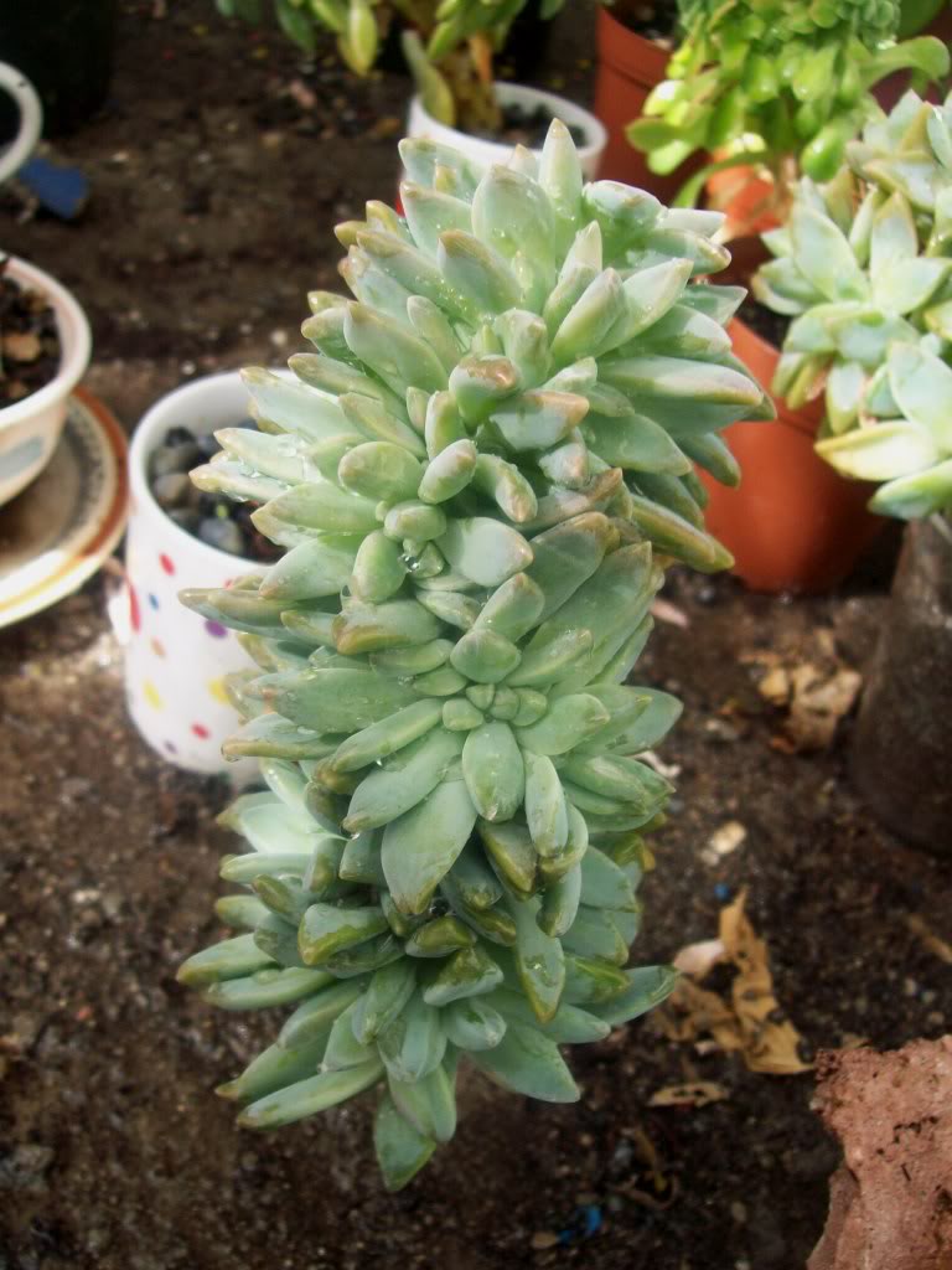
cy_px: 635
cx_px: 476
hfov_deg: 39.7
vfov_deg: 51.4
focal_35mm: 36
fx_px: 1320
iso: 80
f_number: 2.7
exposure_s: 1/64
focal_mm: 6
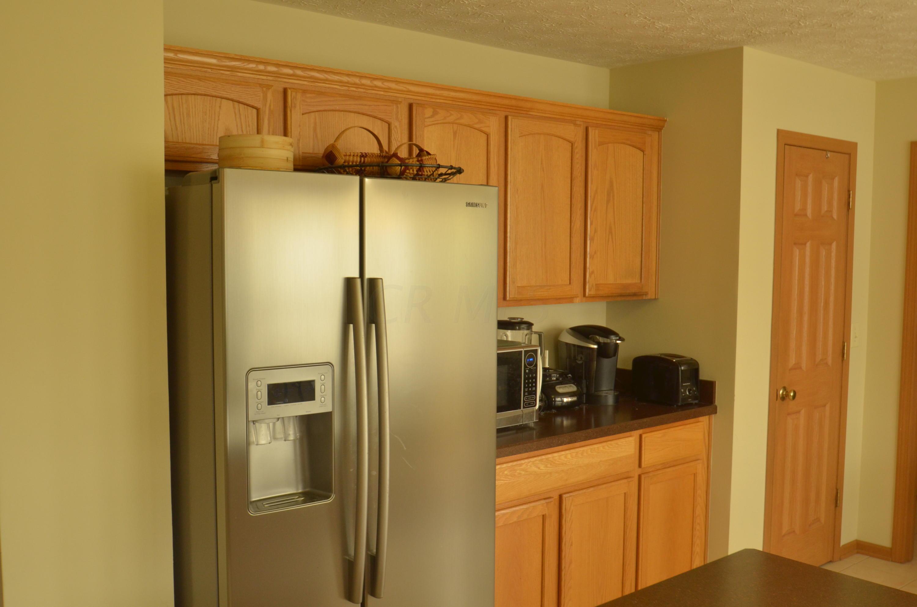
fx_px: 915
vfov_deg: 36.7
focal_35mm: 36
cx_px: 458
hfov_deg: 53.2
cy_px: 304
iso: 640
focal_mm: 24
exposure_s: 1/60
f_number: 7.1
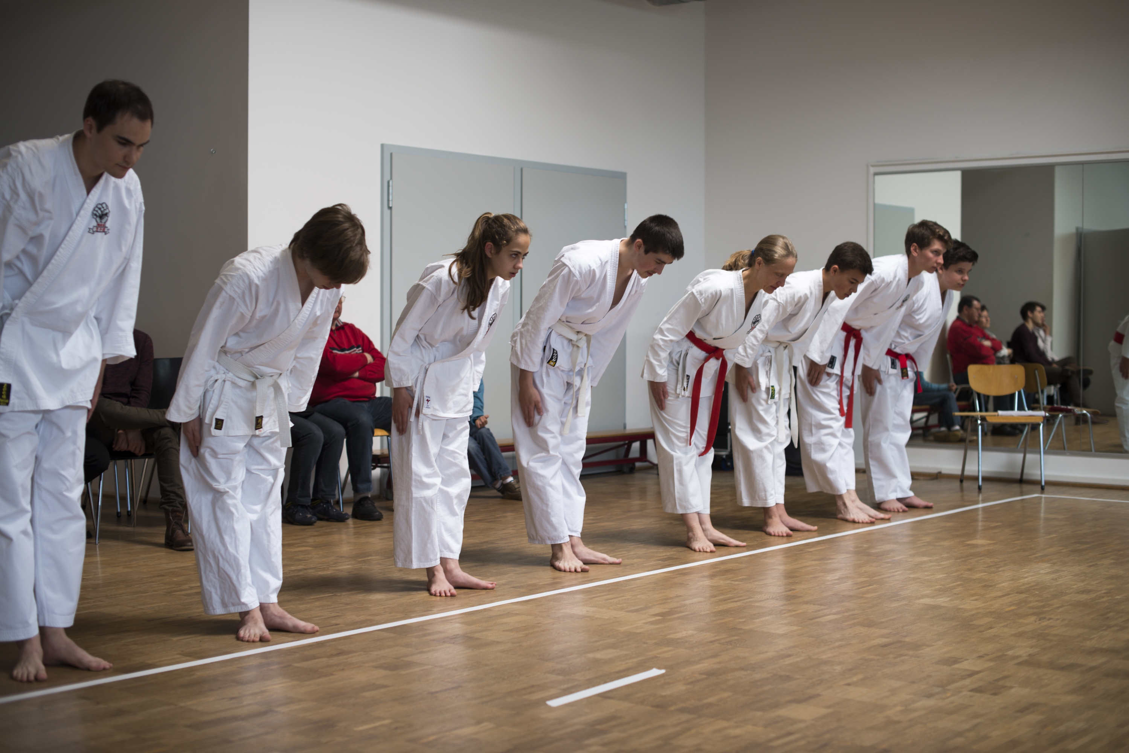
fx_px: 1568
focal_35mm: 50
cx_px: 564
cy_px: 376
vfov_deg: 27.0
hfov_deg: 39.6
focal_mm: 50
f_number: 2.8
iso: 100
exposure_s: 1/320
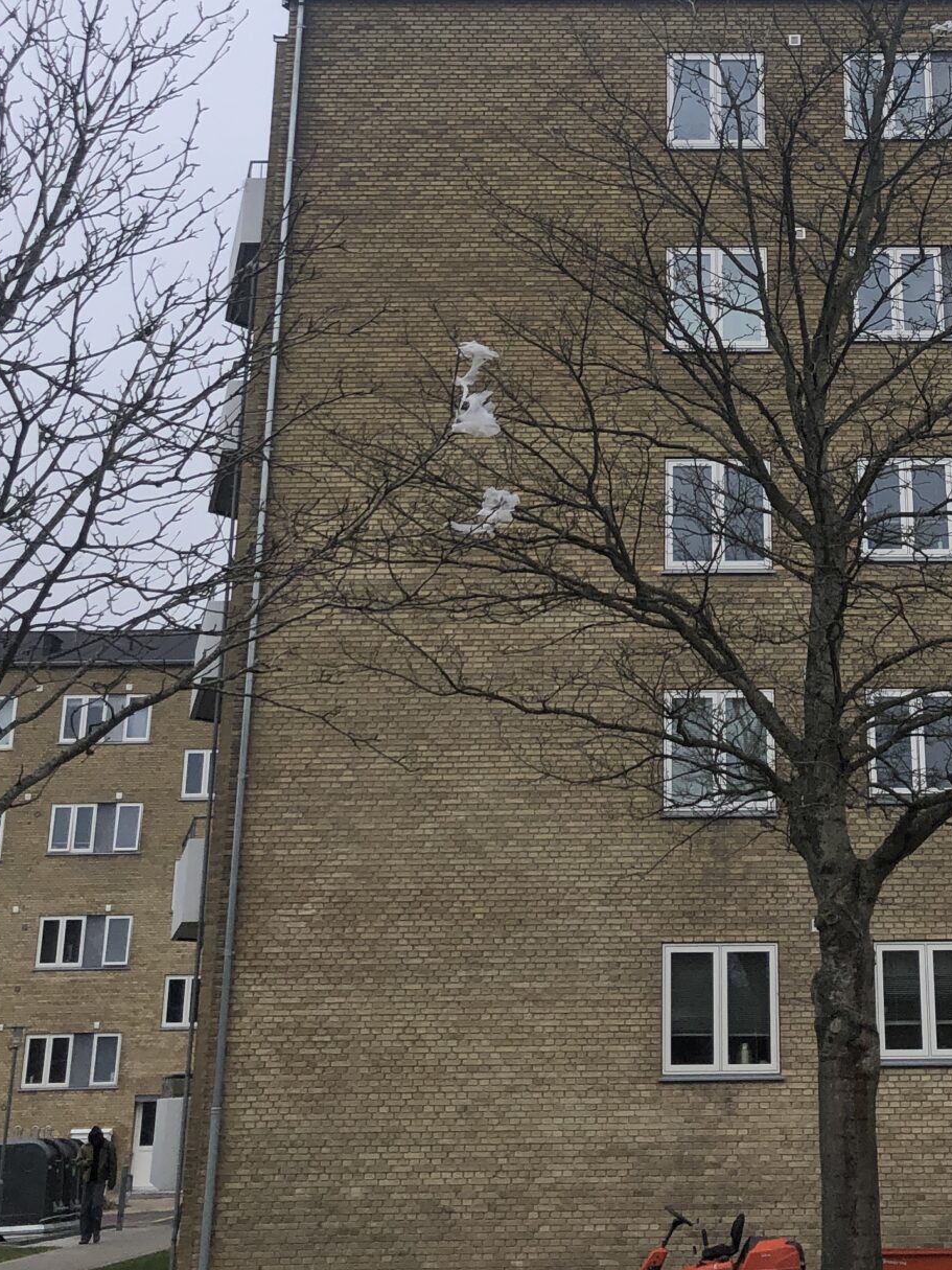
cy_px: 200
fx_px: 2164
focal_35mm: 59
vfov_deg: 31.6
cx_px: 757
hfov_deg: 24.4
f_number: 1.8
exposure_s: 1/1548
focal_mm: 3.99
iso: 20
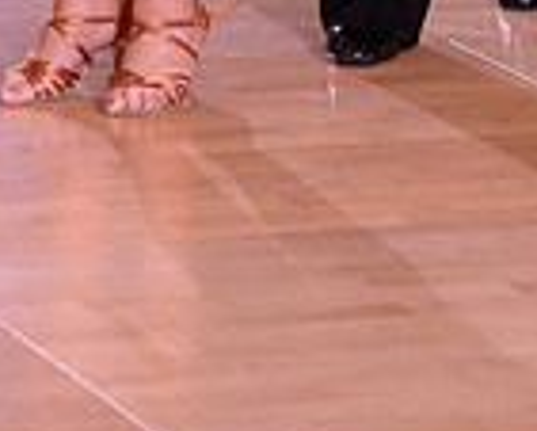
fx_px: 6759
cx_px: 360
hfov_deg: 4.5
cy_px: -545
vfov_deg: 3.6
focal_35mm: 425
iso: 2000
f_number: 5
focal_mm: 110
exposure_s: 1/250
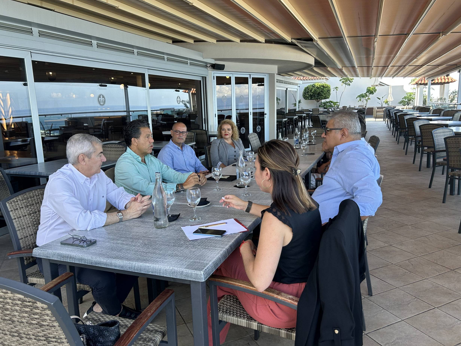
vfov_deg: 51.3
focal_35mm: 27
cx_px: 231
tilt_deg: -9.6
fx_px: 360
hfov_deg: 65.3
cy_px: 167
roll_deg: +1.7
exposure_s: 1/234
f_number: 1.5
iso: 40
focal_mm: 5.7
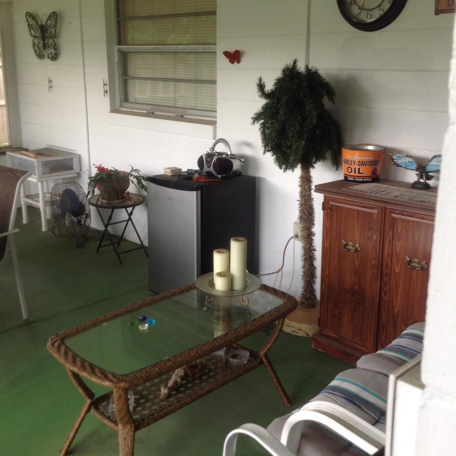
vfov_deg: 40.0
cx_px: 229
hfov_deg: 40.0
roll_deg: +0.6
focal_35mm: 42
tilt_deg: -14.7
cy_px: 214
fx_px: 626
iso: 64
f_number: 2.4
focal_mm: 4.28
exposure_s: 1/40
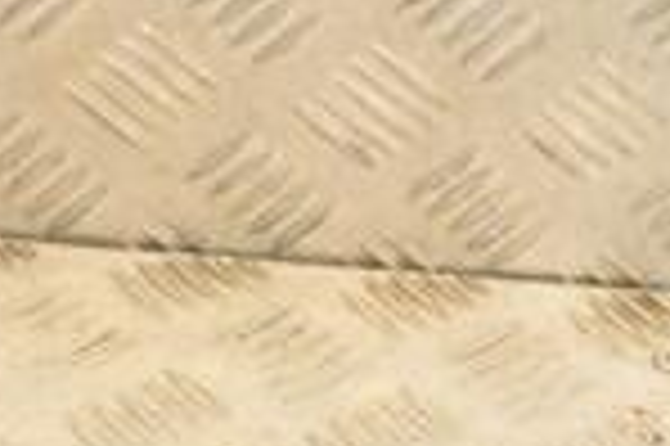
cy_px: 586
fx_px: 3365
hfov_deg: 10.9
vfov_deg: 7.5
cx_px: 1061
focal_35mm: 181
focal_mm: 30
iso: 800
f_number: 7.1
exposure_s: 1/200
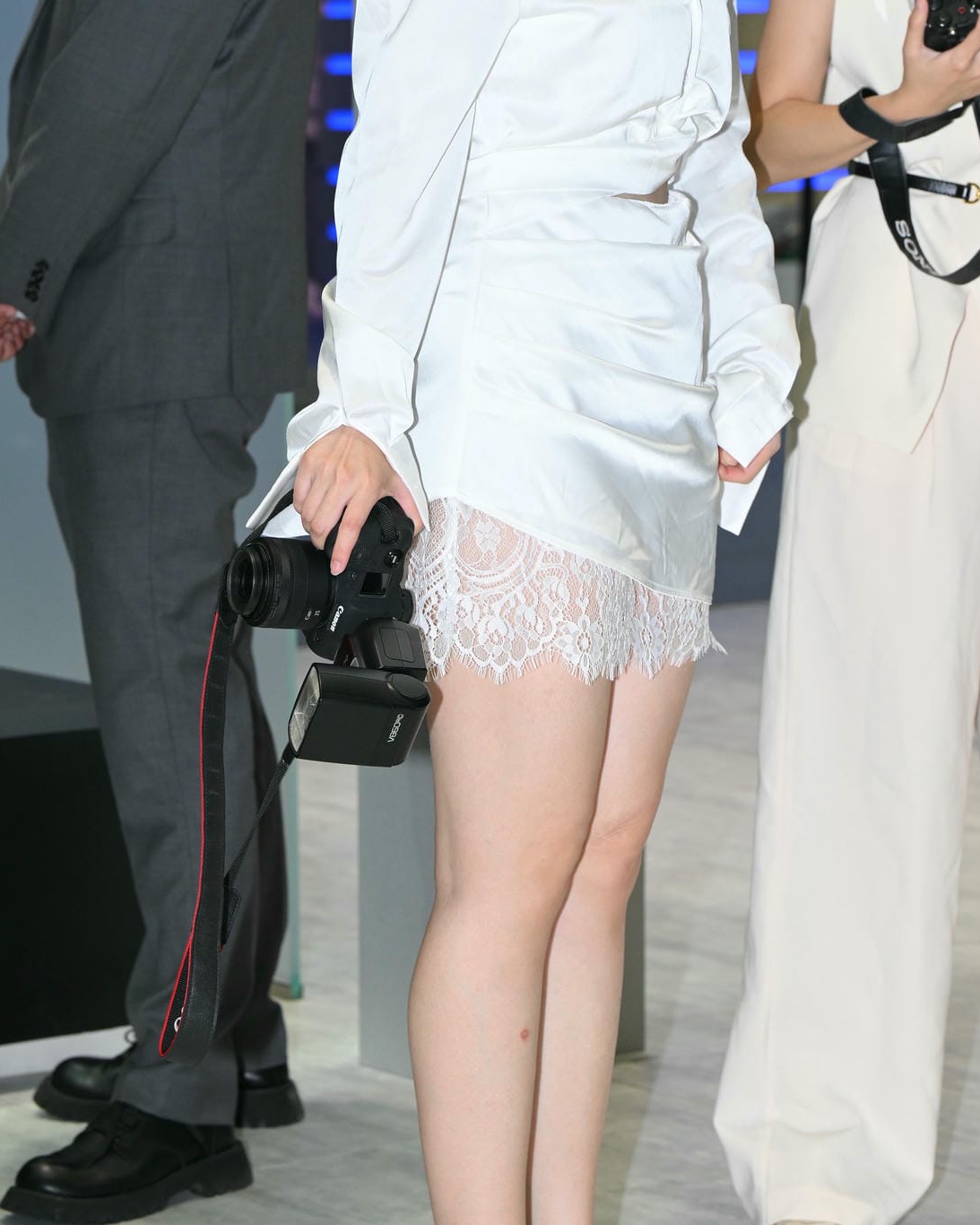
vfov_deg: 14.6
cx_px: 680
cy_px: 326
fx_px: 4749
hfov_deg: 11.8
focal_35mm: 131
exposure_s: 1/200
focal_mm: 70
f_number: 5
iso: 400
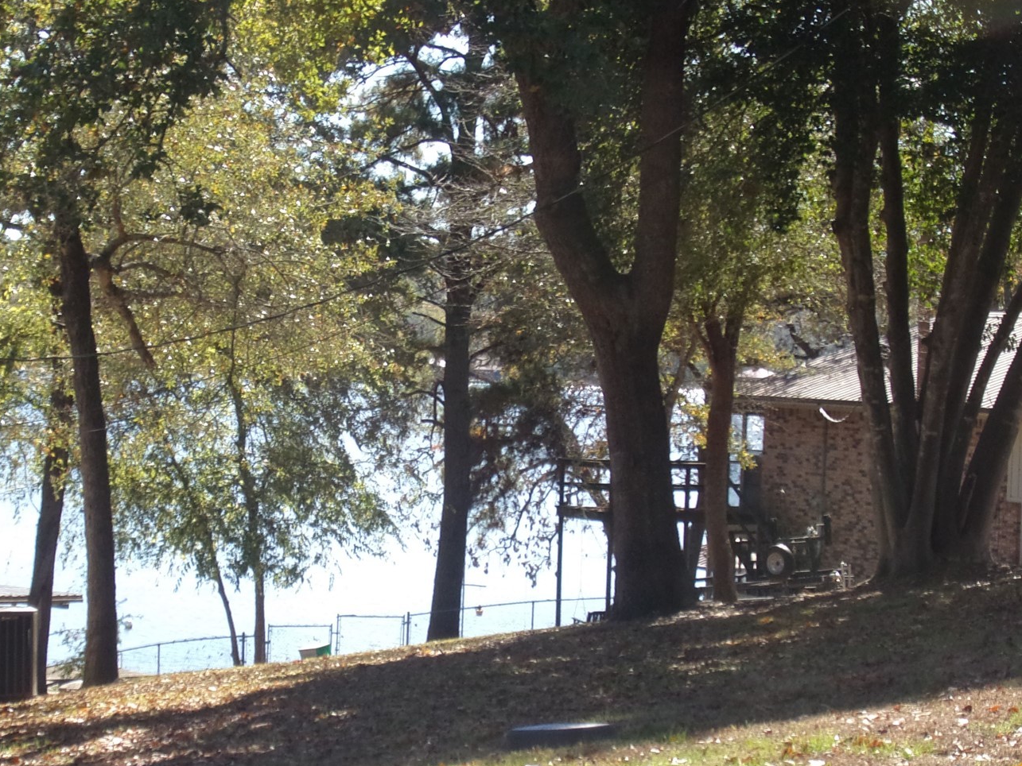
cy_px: 426
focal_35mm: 102
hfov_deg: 19.2
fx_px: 3012
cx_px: 348
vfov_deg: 14.5
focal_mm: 11.5
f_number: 4.5
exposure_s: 1/170
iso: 80
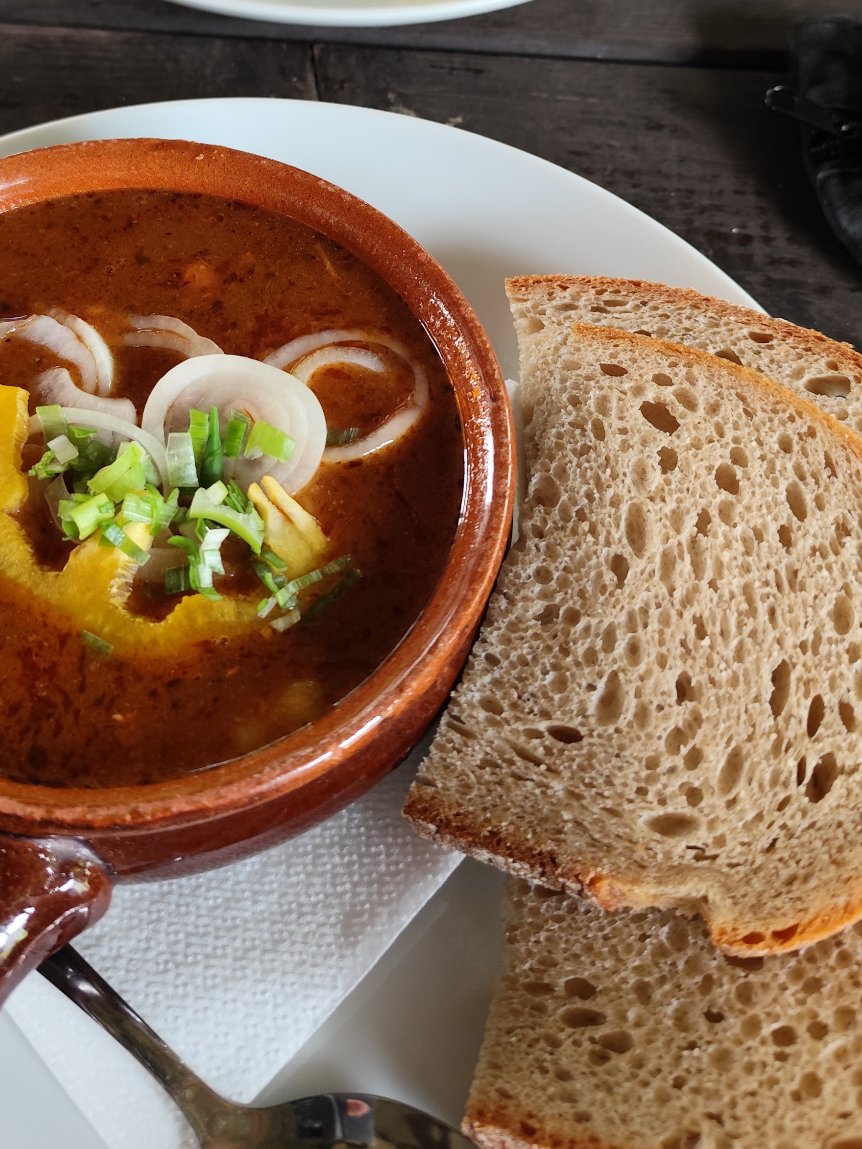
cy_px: 269
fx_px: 1328
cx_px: 384
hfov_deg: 35.9
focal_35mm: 40
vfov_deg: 45.0
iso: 250
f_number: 1.65
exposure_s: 1/100
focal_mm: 6.14
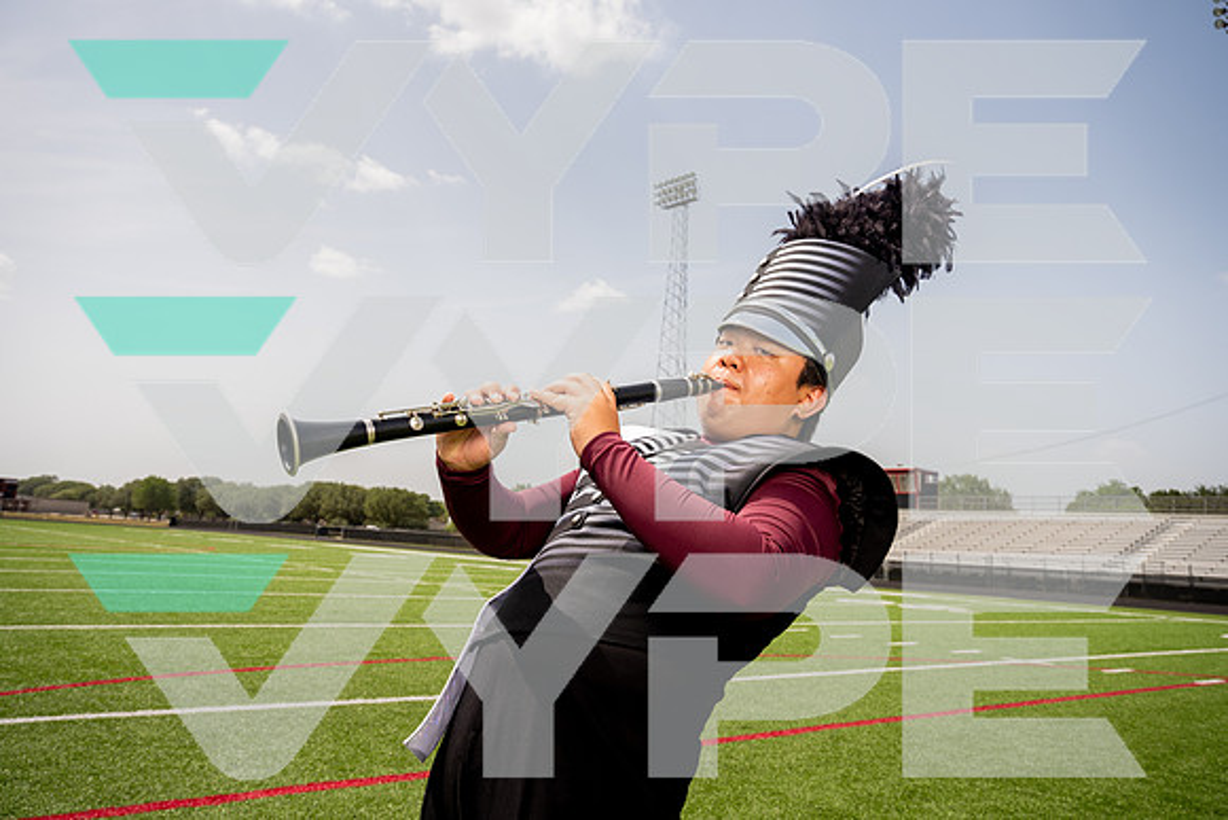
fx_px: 1024
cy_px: 410
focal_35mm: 30
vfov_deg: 43.6
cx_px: 614
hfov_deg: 61.9
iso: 50
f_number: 7.1
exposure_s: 1/250
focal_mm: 30
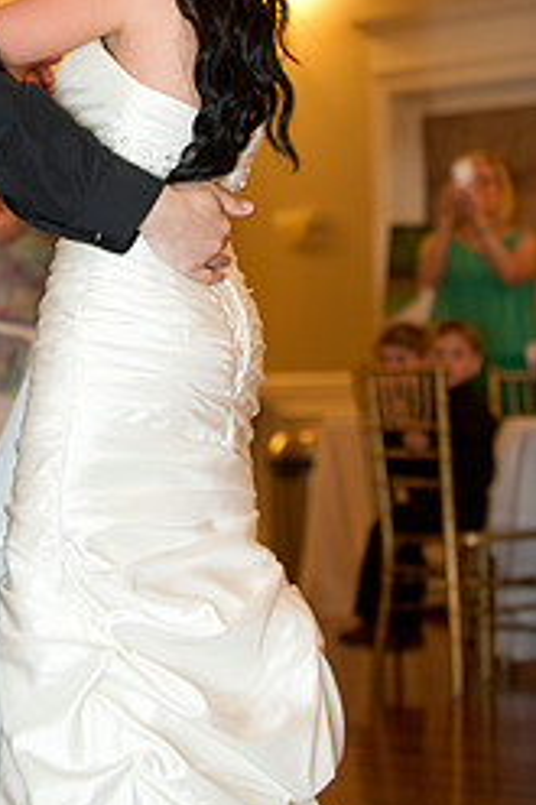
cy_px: 153
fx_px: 2840
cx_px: 54
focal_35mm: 127
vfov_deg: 16.0
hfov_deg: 10.7
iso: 2000
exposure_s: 1/60
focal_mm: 70
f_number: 2.8
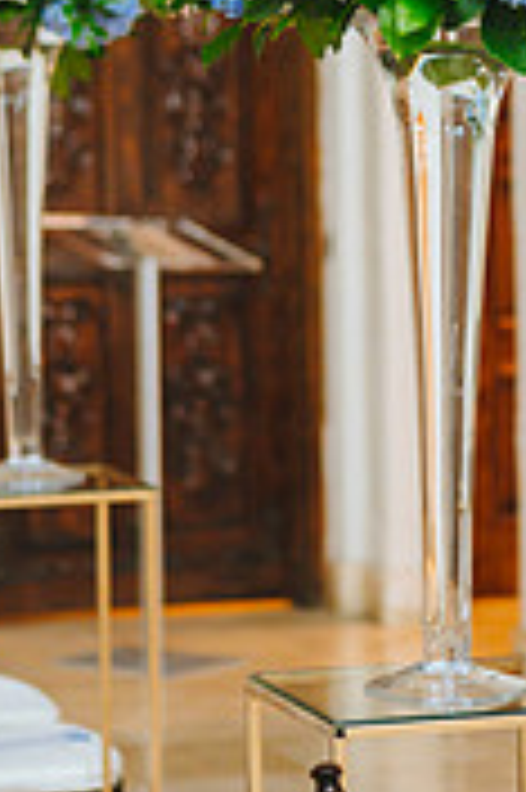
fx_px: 3931
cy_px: 189
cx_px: 317
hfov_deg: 7.7
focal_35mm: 179
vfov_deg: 11.5
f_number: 2.8
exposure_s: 1/160
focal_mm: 70
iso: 1600
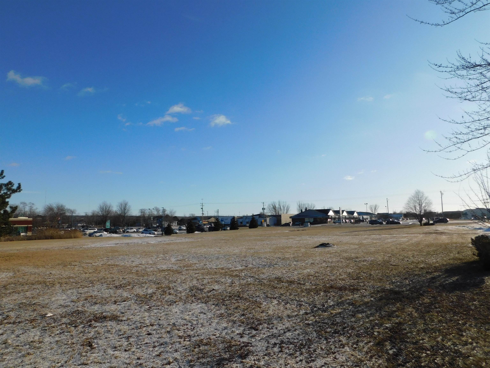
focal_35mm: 23
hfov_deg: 73.9
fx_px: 326
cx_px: 245
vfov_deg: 58.9
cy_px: 184
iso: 125
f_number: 6
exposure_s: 1/800
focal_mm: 4
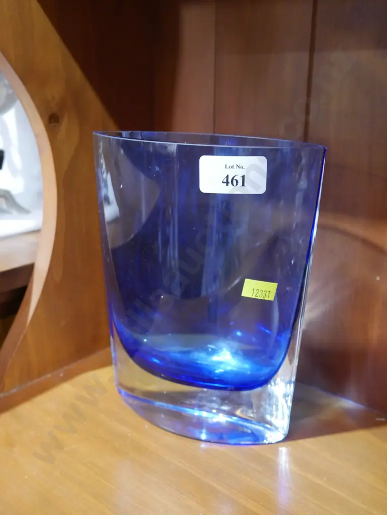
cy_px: 258
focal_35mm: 36
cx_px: 194
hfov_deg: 39.7
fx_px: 536
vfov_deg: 51.3
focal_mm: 18
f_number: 4
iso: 2500
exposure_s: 1/60
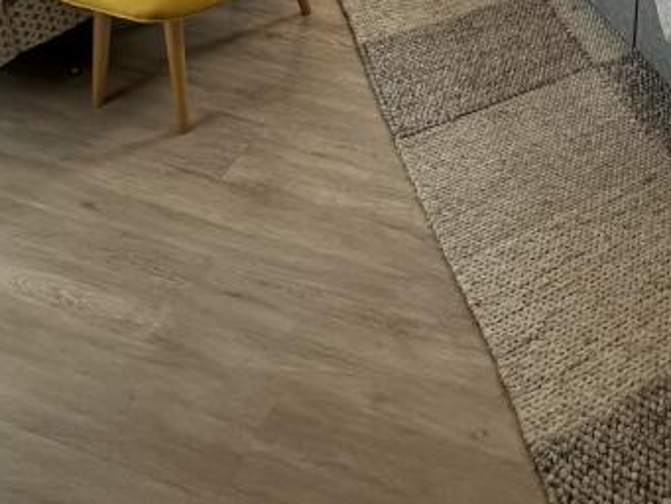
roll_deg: -2.1
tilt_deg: -19.4
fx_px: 814
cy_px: -238
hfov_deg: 41.1
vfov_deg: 26.0
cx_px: 610
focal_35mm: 42
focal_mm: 2.22
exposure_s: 1/99
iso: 160
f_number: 2.2
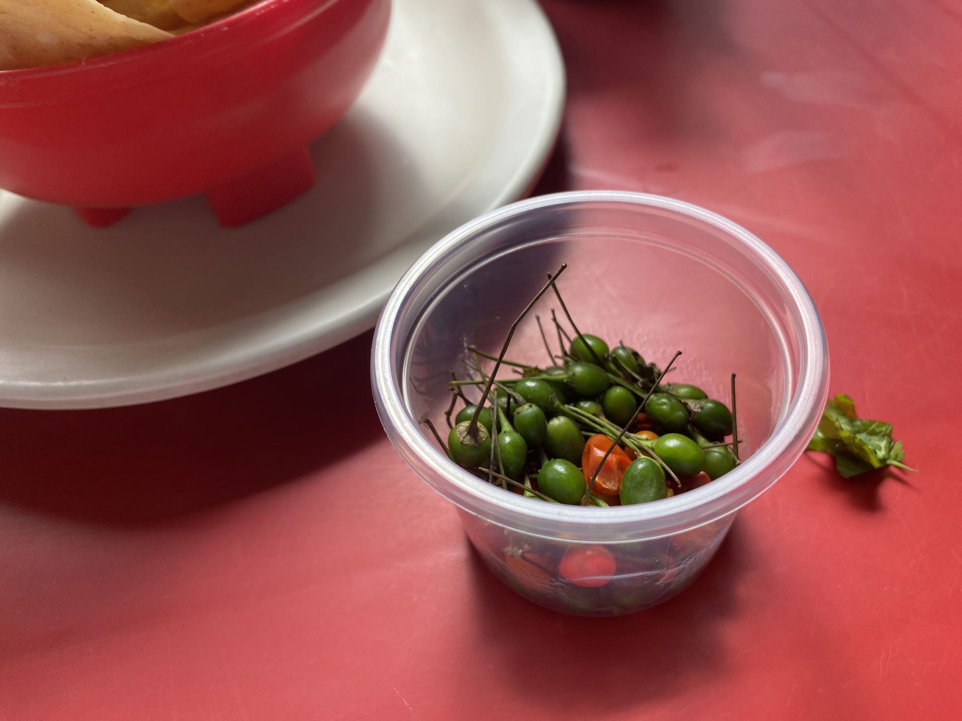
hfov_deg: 67.3
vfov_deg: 53.1
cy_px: 360
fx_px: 723
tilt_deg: -50.8
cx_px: 481
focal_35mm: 26
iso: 32
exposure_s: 1/244
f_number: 1.8
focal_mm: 4.25
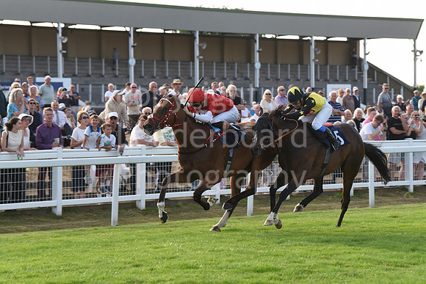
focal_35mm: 135
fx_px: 1598
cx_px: 213
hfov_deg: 15.2
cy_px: 142
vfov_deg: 10.2
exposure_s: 1/1000
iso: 640
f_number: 5.6
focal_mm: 135
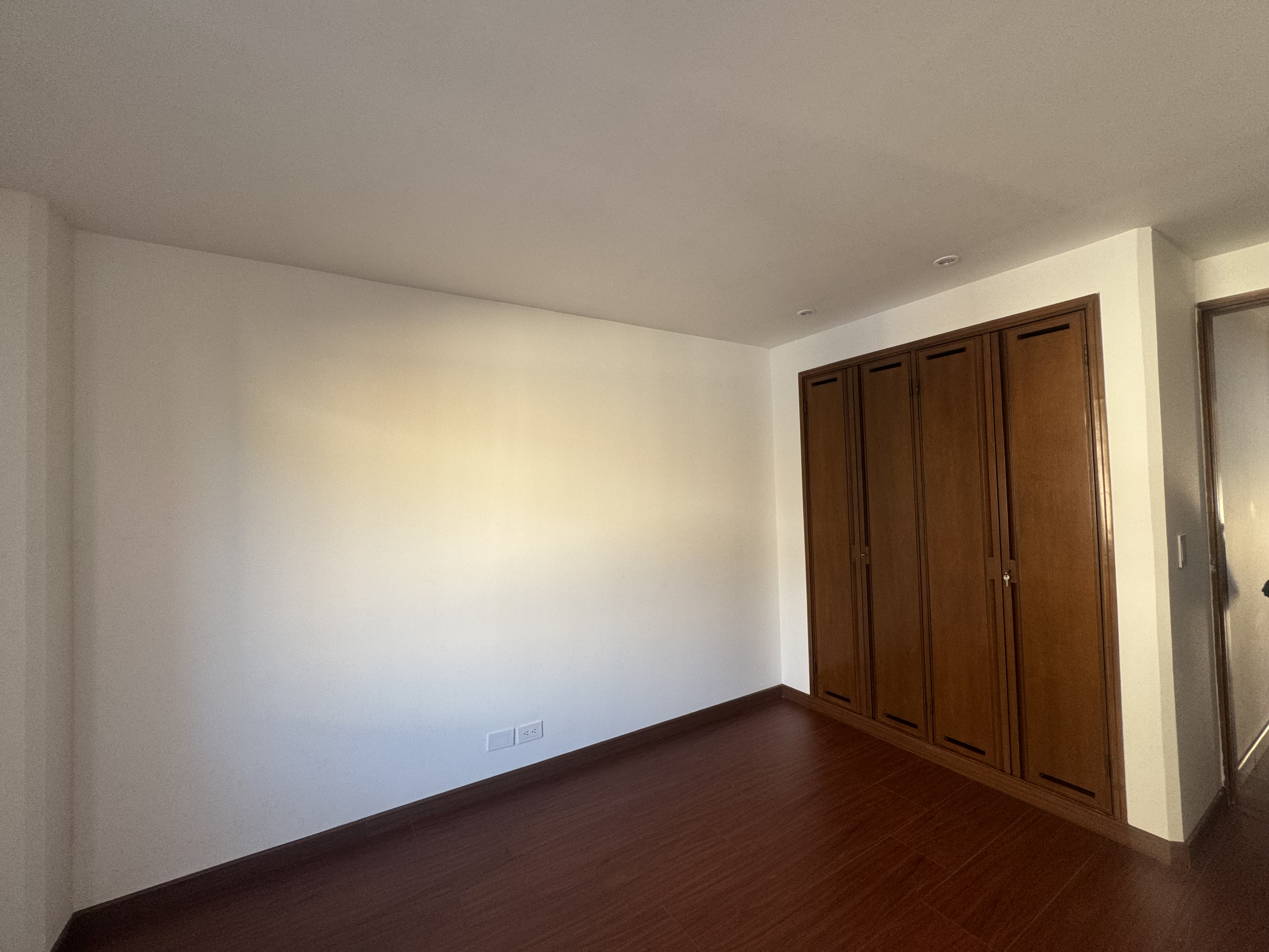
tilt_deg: +1.9
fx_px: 513
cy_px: 476
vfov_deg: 85.7
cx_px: 634
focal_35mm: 14
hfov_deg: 102.1
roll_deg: +2.4
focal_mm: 2.22
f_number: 2.2
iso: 125
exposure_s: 1/99
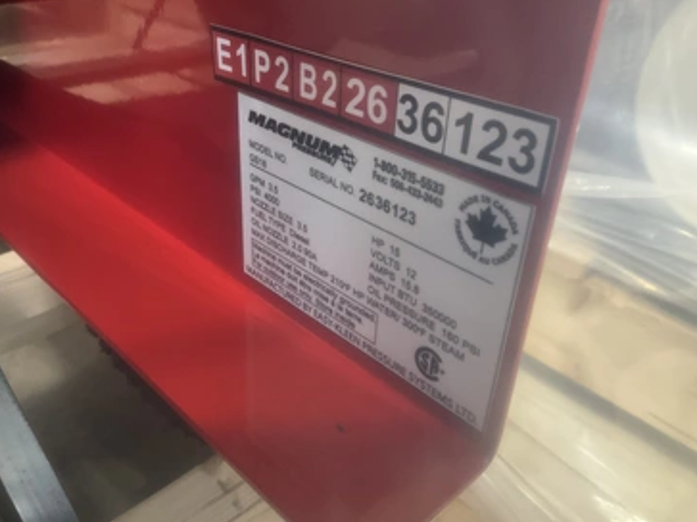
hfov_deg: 56.8
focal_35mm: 32
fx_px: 644
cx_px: 319
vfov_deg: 44.1
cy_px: 251
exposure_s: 1/40
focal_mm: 3
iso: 320
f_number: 1.8
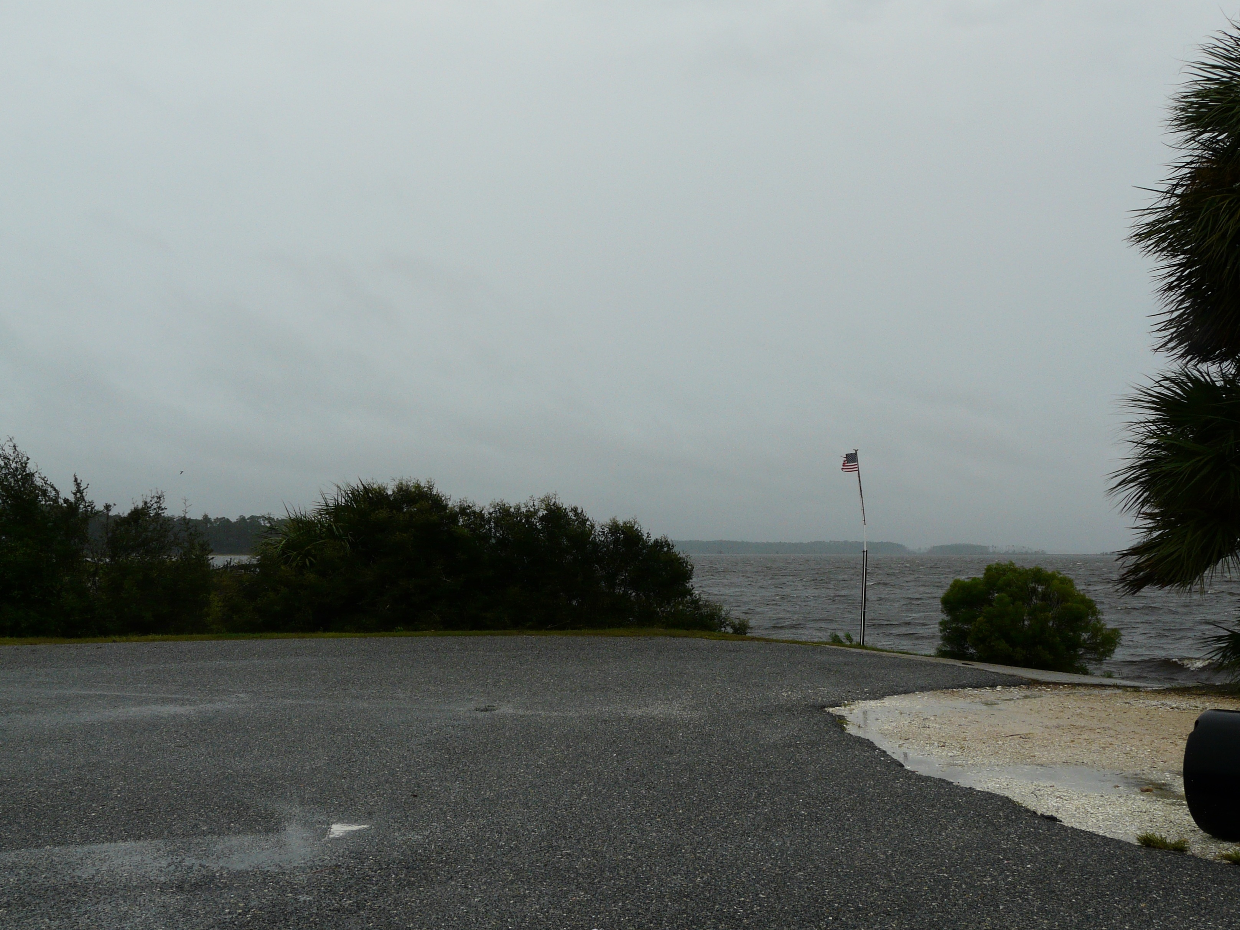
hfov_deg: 46.8
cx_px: 620
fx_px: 1433
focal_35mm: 40
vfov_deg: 36.0
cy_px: 465
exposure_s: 1/250
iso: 100
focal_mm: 6.5
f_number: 5
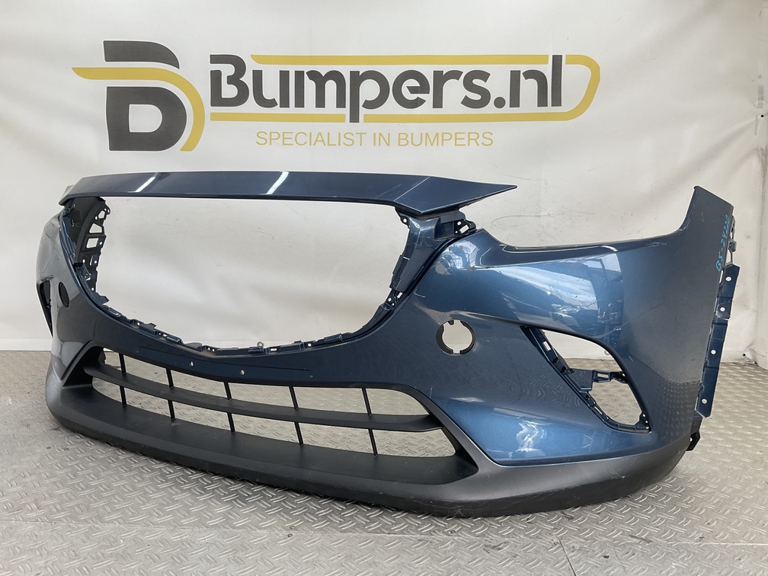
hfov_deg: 61.7
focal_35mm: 29
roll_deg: -1.9
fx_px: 643
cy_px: 288
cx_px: 384
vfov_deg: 48.2
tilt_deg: -8.4
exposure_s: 1/151
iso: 16
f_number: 1.8
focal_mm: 3
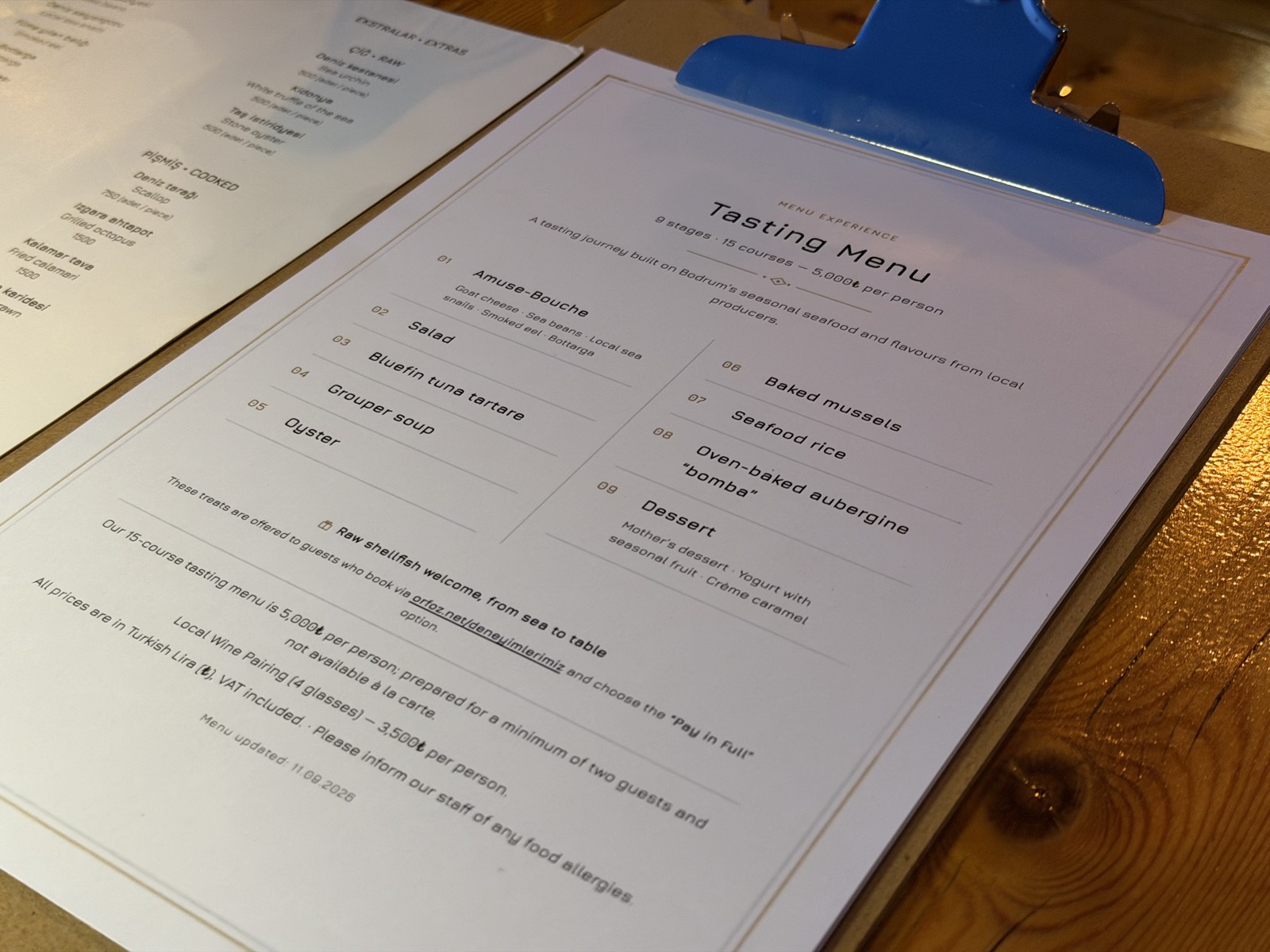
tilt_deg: -41.0
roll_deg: +2.9
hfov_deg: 39.7
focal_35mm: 48
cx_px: 635
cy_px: 476
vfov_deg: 30.3
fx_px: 1761
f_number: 1.78
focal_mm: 6.76
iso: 400
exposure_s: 1/33
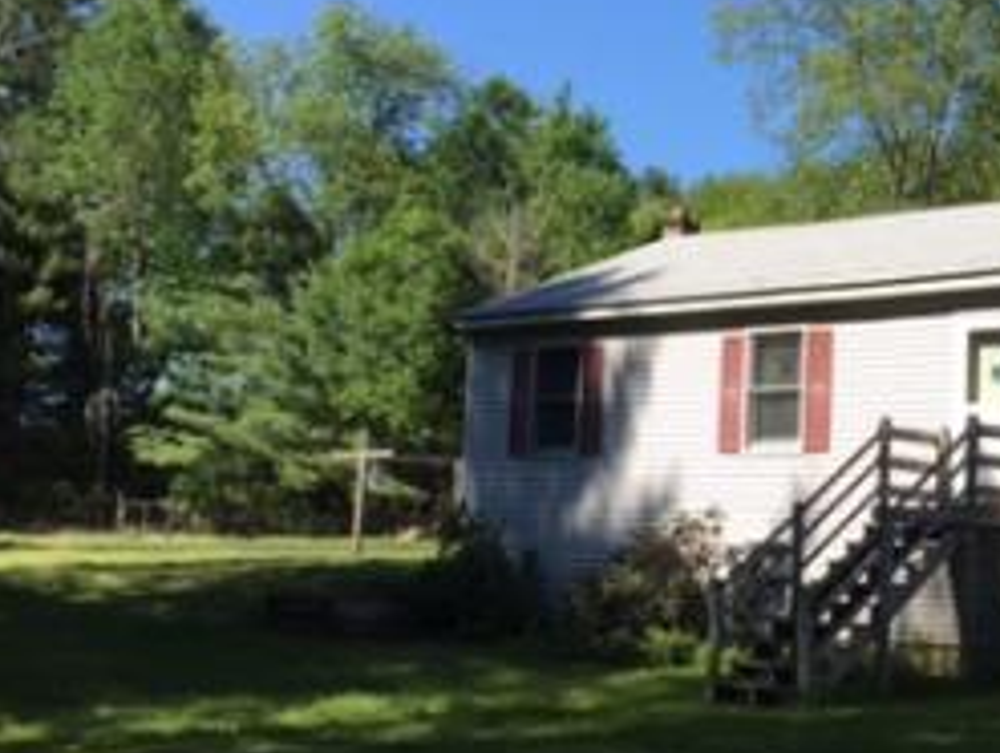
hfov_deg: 27.3
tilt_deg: +6.8
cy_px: 300
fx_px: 1967
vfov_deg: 21.6
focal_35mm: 68
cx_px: 935
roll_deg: -1.9
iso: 32
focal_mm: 4.15
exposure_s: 1/1276
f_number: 2.2
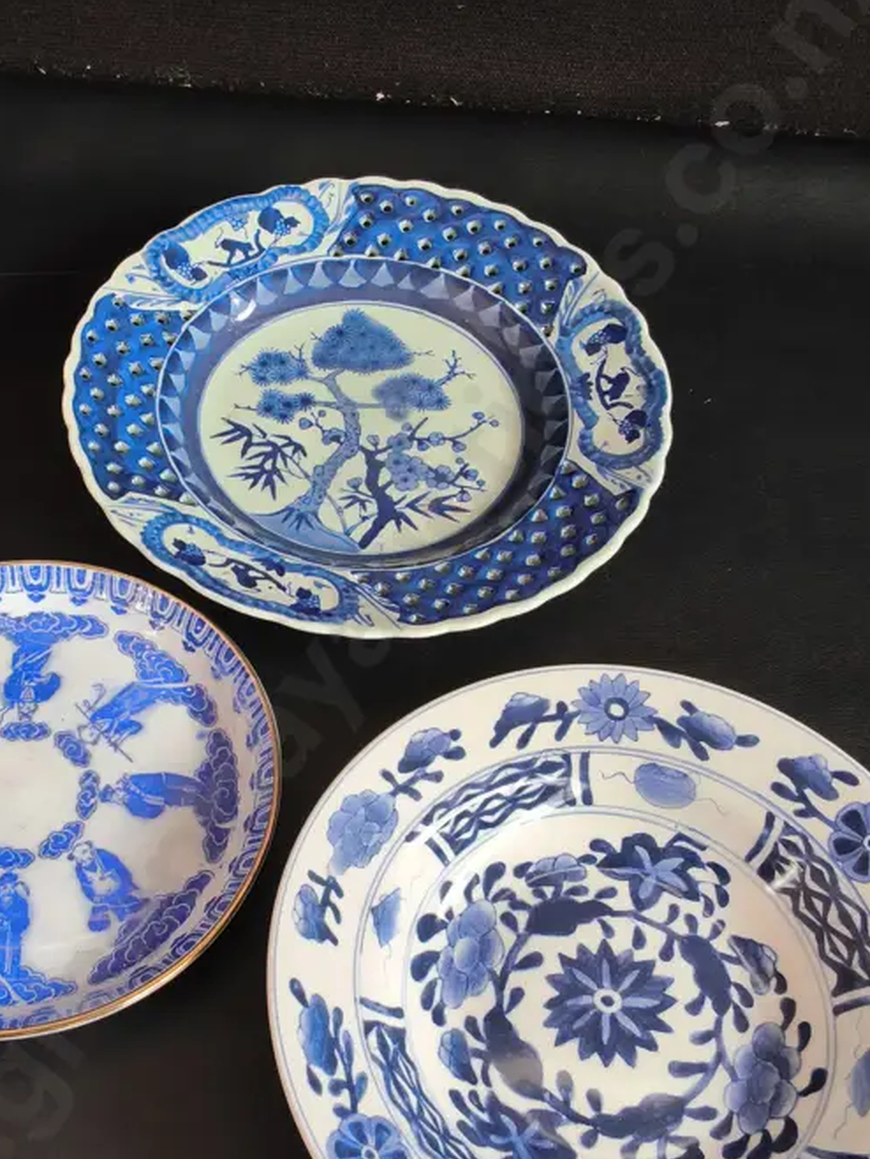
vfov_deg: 44.6
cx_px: 329
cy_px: 671
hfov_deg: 34.2
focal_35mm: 42
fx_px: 1407
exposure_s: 1/113
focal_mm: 2.87
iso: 32
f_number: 2
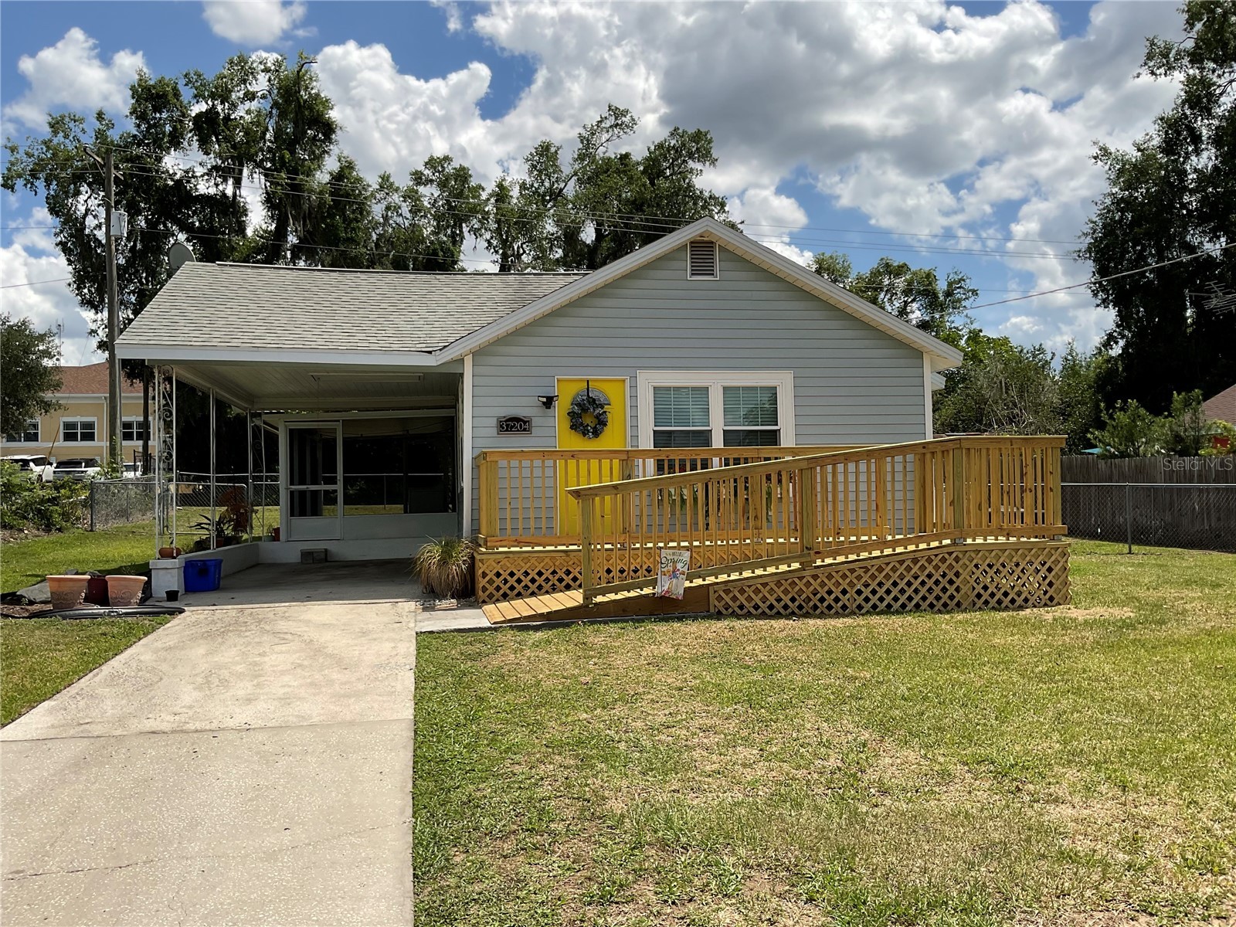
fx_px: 1035
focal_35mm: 29
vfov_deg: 48.2
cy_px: 464
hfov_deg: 61.7
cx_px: 618
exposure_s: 1/2959
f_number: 1.8
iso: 16
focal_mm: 3
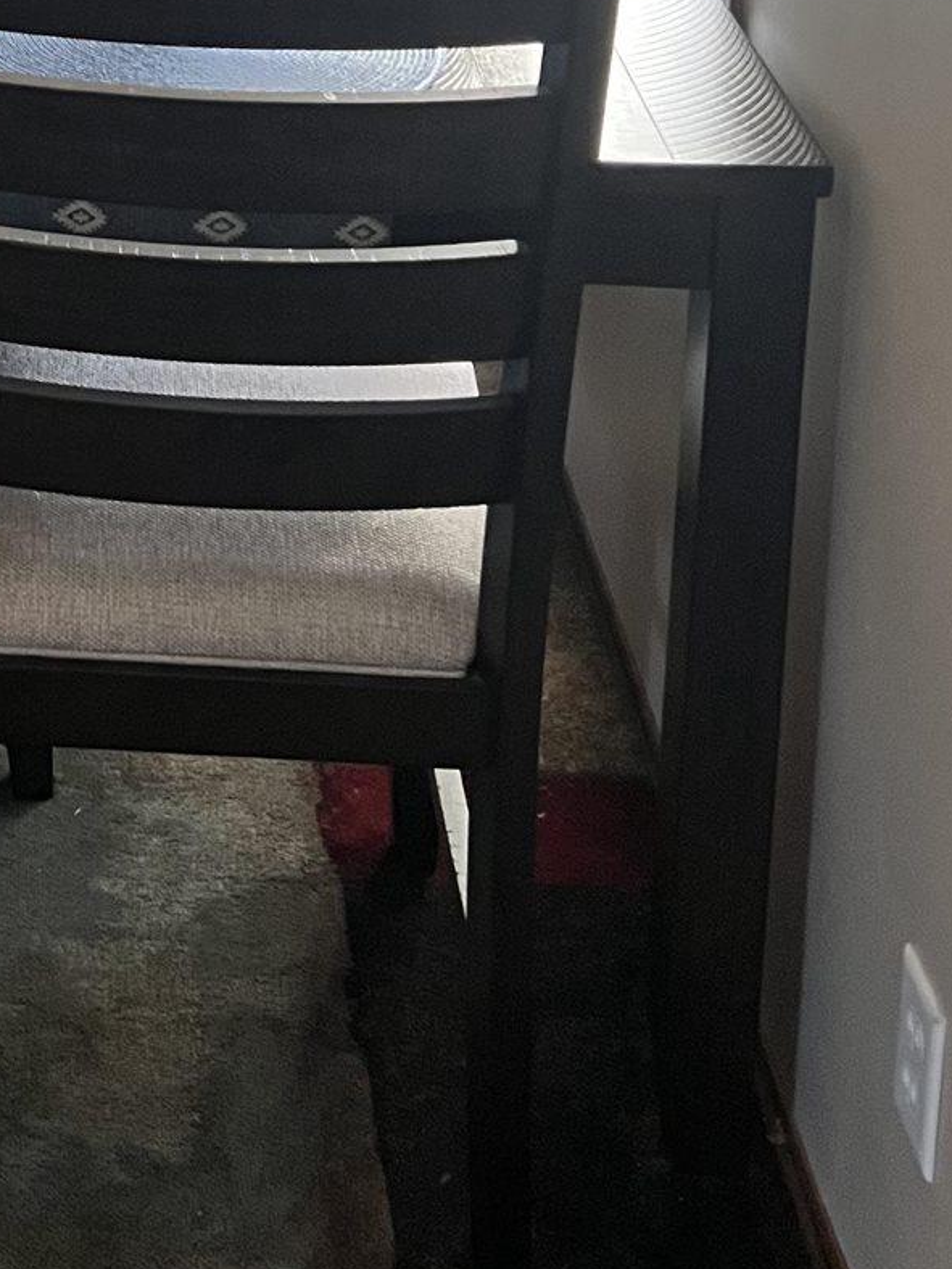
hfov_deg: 18.2
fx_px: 2787
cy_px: -359
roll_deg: +0.0
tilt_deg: -12.1
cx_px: -250
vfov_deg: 23.0
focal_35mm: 76
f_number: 1.5
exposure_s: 1/94
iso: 125
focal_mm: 5.7
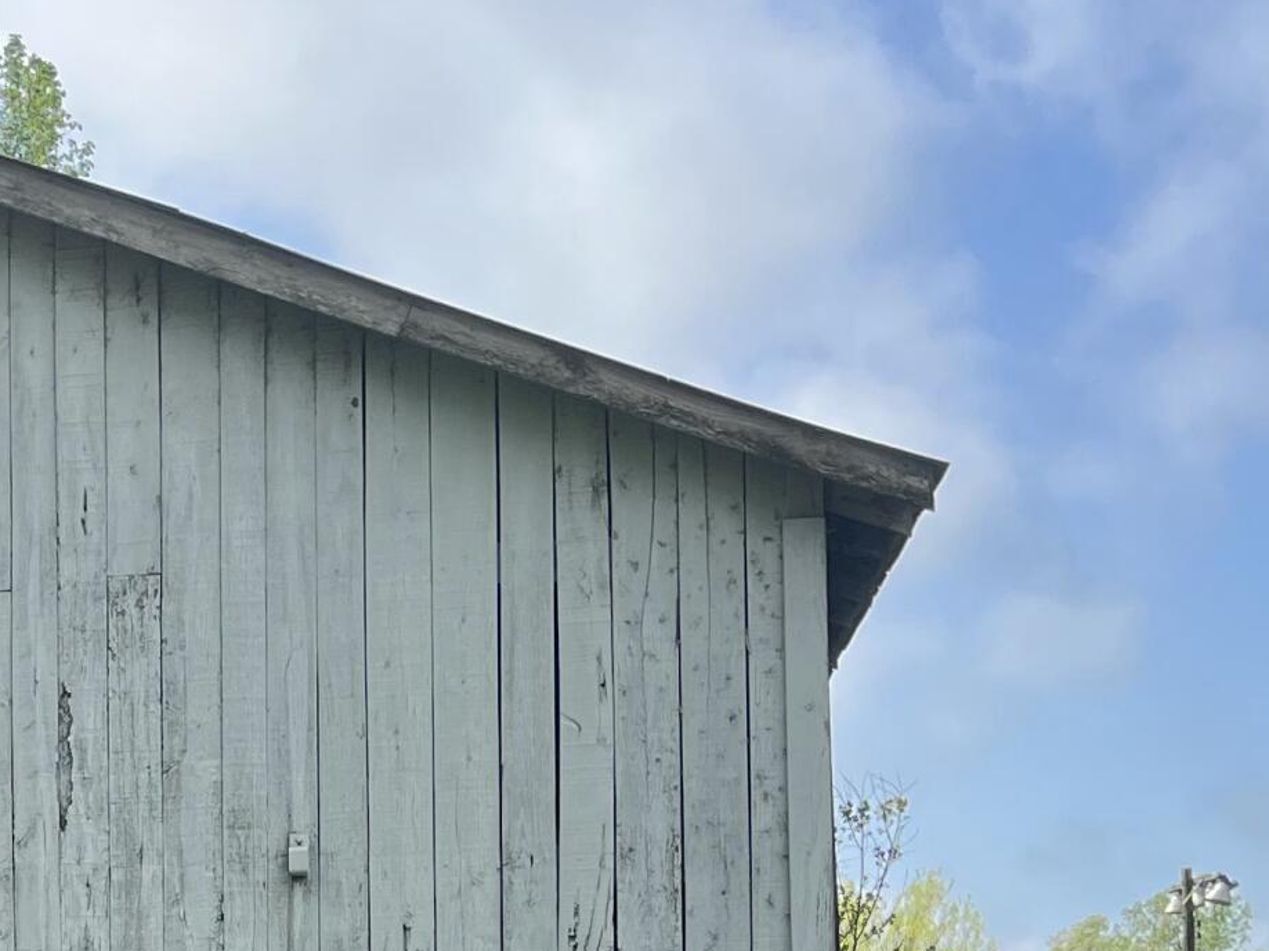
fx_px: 3115
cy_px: 1131
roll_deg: +1.0
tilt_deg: +1.9
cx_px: -229
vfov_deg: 16.6
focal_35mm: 85
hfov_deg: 21.5
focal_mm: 5.1
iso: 50
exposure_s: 1/1086
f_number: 1.6
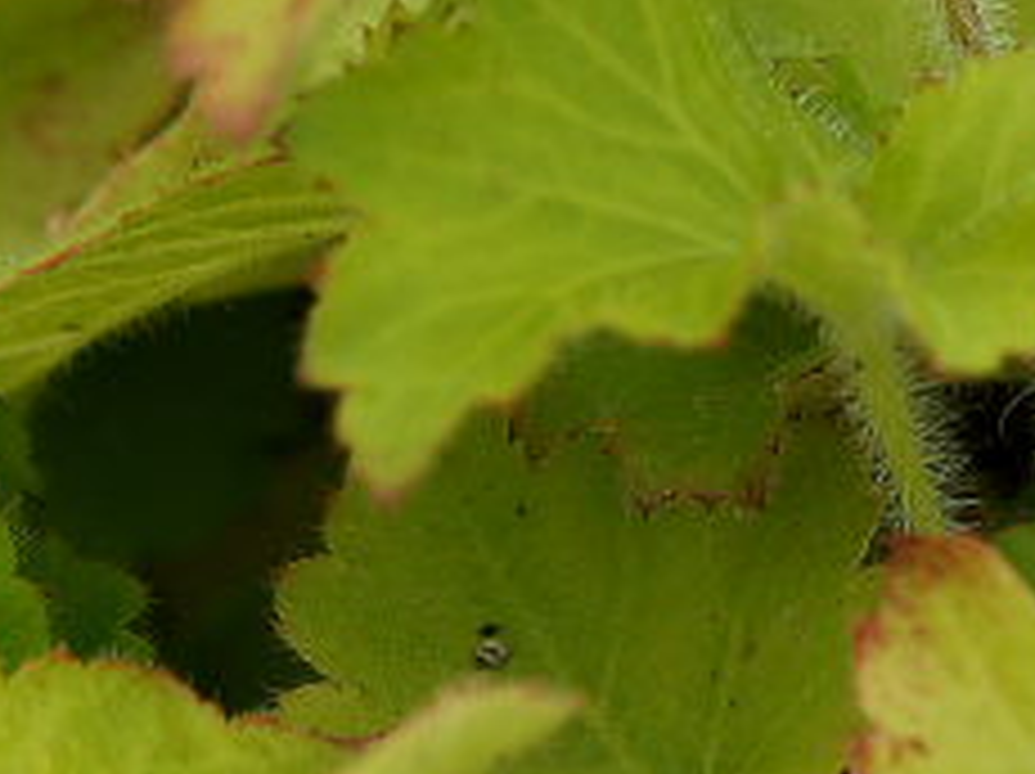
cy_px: -590
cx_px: 1269
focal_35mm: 753
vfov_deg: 2.0
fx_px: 22491
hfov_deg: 2.6
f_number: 5
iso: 100
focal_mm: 100
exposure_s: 1/250
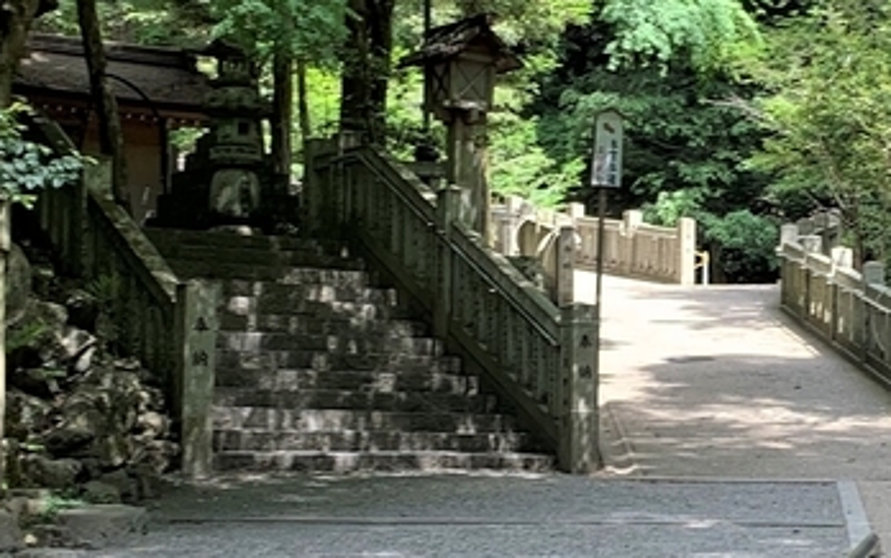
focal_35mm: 95
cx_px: 709
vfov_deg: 13.8
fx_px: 2308
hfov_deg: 21.6
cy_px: 312
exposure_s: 1/223
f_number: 1.8
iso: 25
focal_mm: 4.25
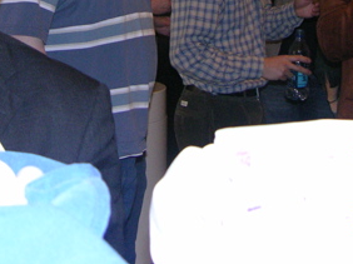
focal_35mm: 92
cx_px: 128
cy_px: -56
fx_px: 937
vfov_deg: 15.4
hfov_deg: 21.3
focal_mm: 8.9
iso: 200
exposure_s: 1/60.1
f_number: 2.8
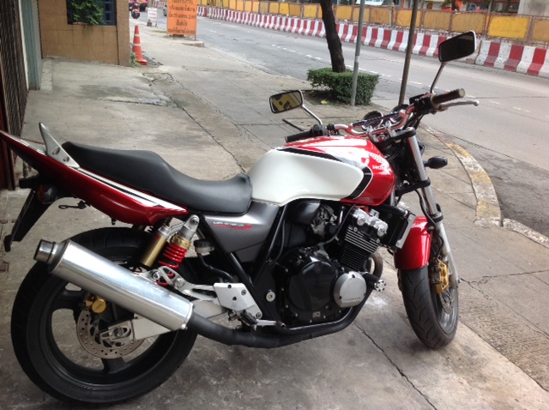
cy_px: 205
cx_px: 274
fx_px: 554
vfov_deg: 40.6
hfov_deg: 52.7
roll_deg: -2.9
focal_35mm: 35
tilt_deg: -19.5
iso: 50
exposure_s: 1/246
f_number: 2.4
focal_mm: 4.28
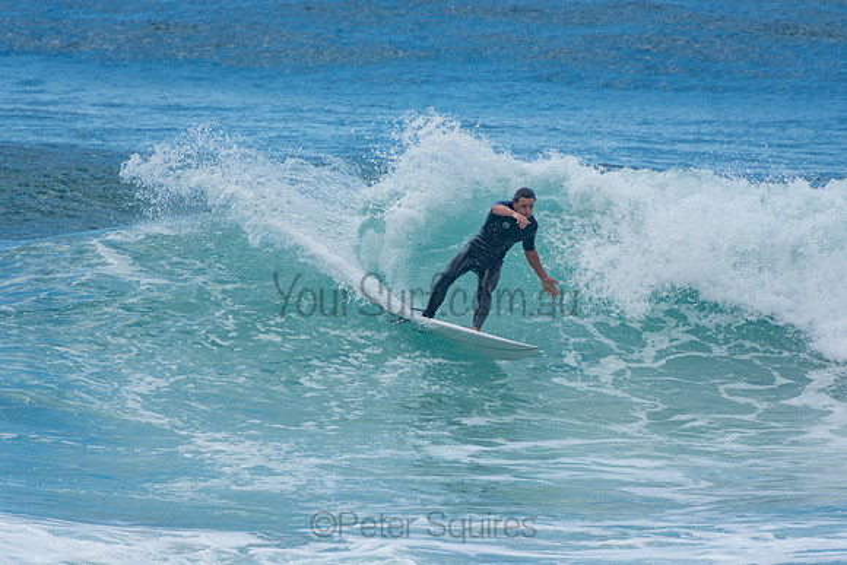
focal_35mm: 600
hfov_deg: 3.4
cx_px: 424
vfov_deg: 2.3
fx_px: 14119
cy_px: 282
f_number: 5.6
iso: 220
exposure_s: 1/1250
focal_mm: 400
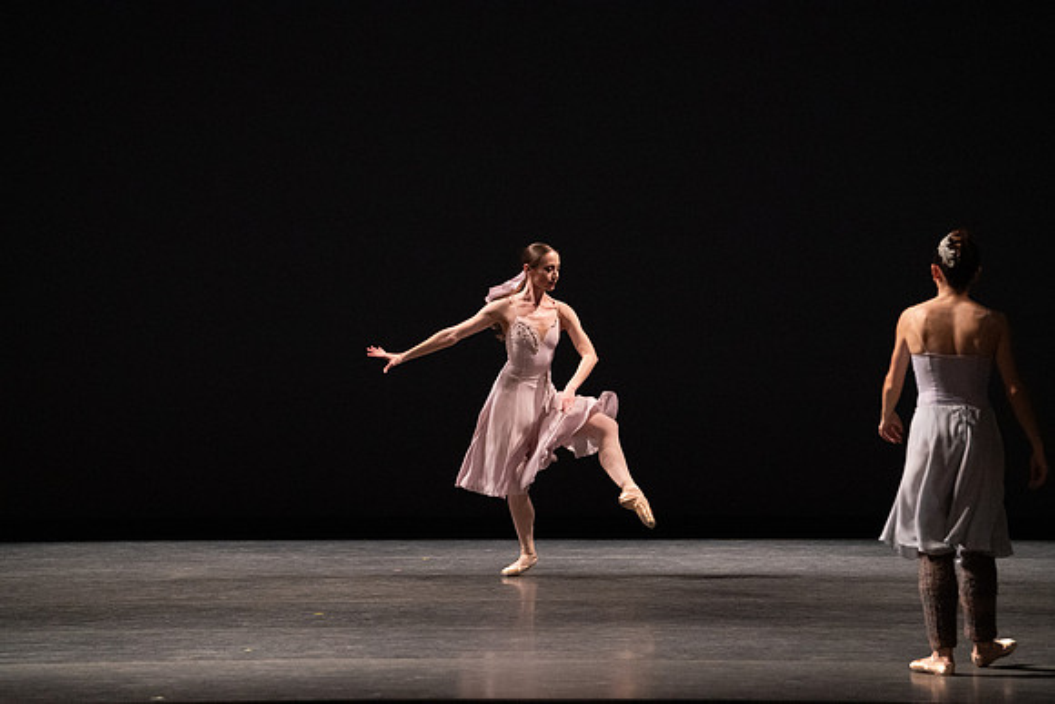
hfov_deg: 10.3
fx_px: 5862
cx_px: 528
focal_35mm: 200
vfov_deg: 6.9
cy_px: 352
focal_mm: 200
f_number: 5
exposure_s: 1/400
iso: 12800
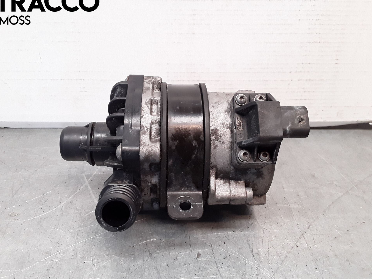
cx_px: 179
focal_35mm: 30
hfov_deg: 59.9
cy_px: 140
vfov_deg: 46.8
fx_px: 322
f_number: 1.9
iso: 100
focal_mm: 2.91
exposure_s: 1/100
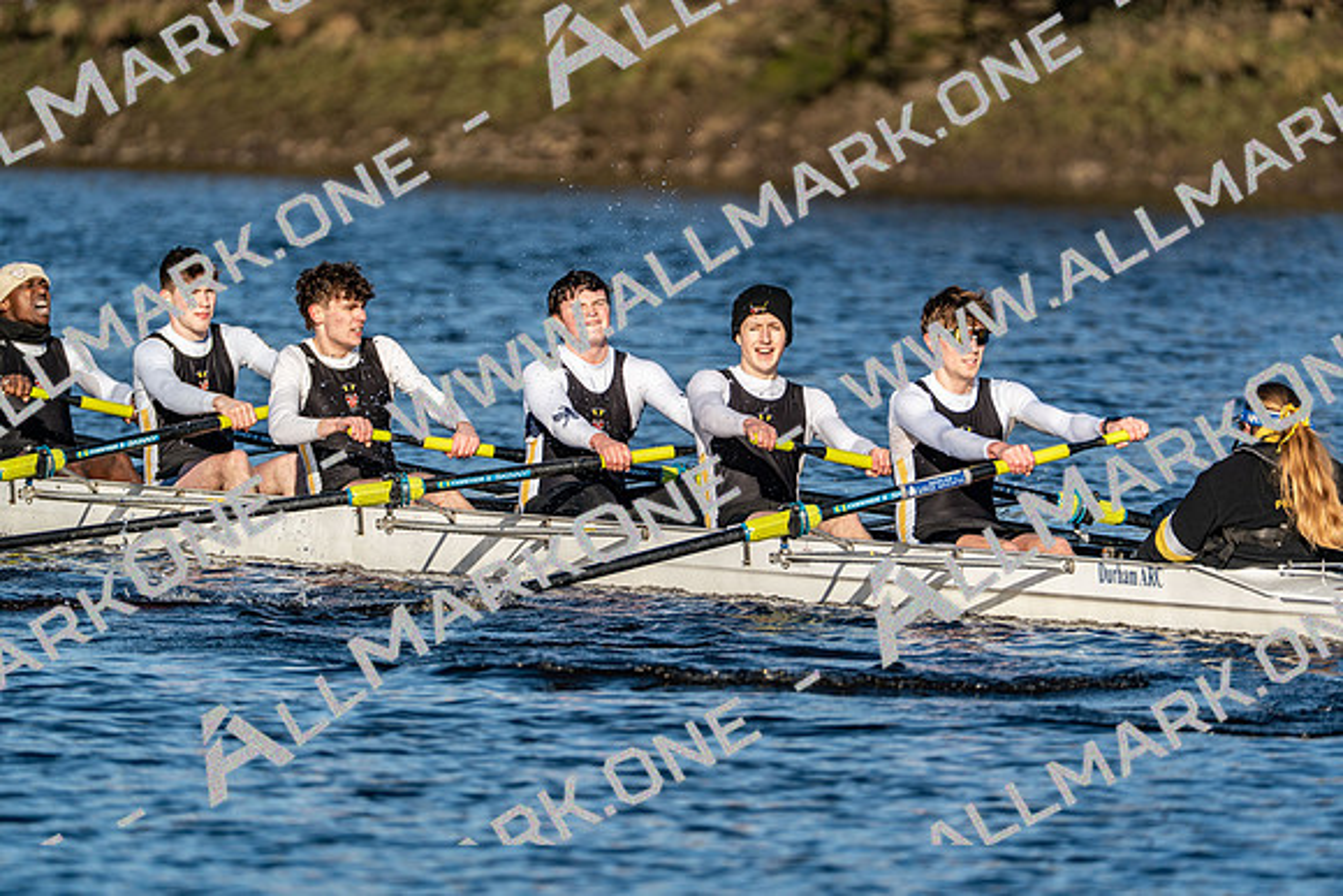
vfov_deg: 3.2
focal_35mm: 433
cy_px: 448
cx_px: 672
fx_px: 16156
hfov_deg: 4.8
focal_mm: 433
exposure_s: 1/2000
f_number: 6.3
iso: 320
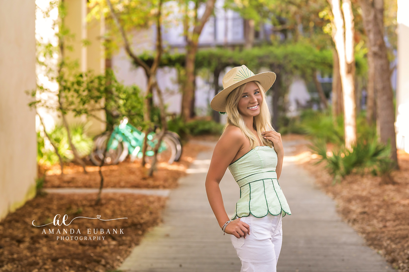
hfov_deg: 23.9
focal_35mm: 85
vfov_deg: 16.1
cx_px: 204
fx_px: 966
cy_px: 136
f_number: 2.8
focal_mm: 85
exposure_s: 1/640
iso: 800
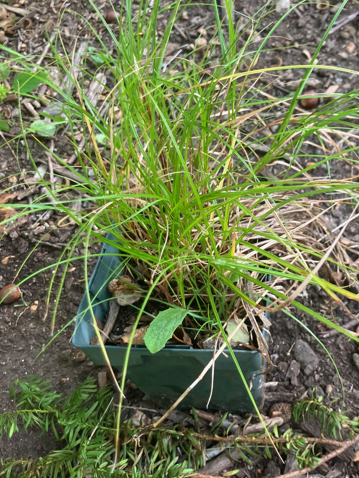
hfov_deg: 36.7
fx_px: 539
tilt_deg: -53.0
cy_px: 222
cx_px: 217
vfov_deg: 47.8
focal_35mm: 39
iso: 64
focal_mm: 3.99
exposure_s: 1/121
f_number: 1.8
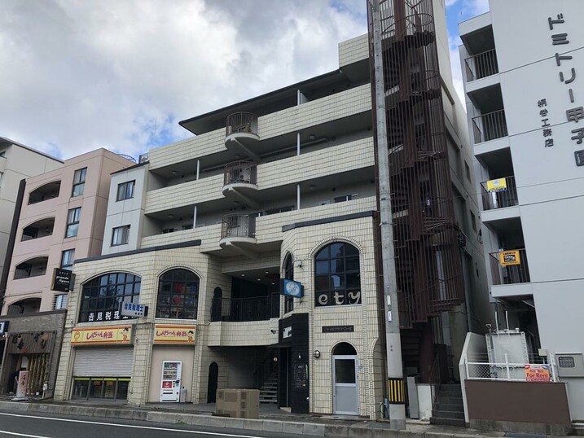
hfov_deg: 63.4
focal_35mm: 28
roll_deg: +0.3
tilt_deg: +17.1
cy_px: 219
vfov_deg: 49.8
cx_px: 292
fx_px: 472
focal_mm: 3.99
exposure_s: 1/674
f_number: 1.8
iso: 20
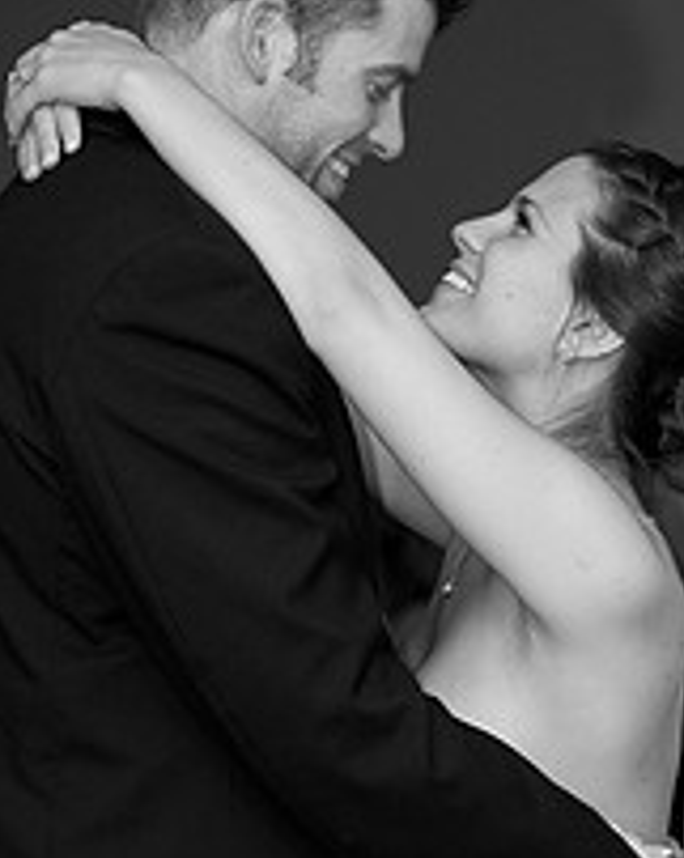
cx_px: 389
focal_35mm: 230
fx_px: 5833
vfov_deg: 8.4
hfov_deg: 6.7
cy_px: 510
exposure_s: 1/40
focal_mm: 110
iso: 1250
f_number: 5.6
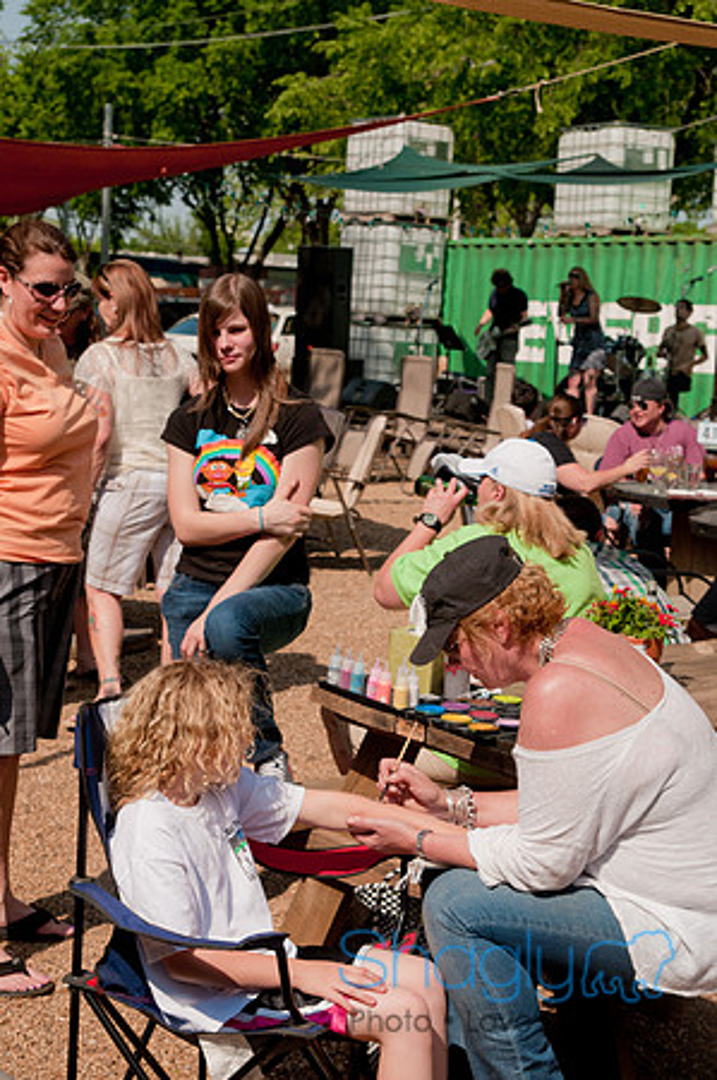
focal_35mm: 60
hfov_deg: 22.6
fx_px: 1797
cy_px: 540
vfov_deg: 33.4
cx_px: 358
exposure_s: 1/2000
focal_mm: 40
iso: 400
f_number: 5.6
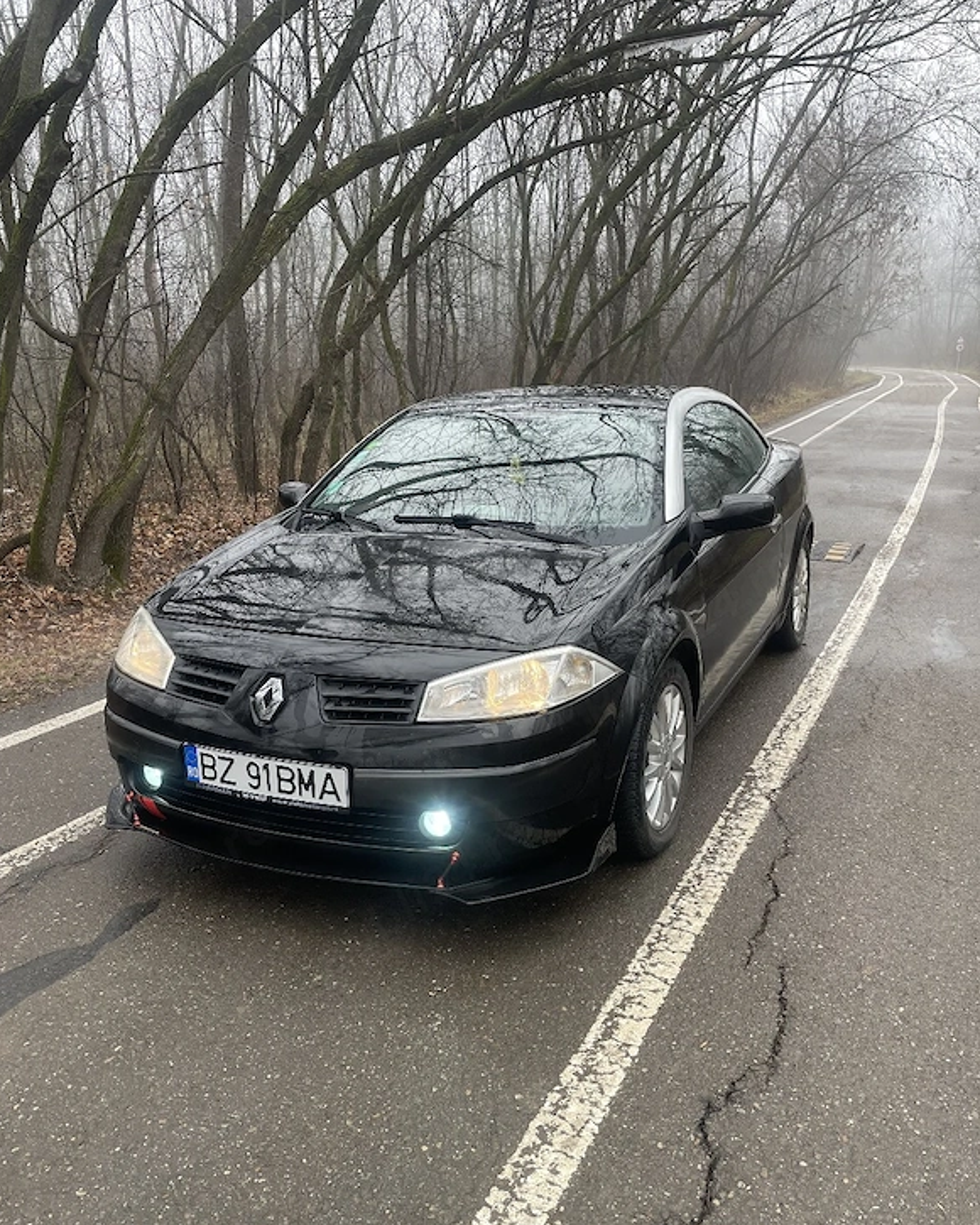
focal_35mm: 28
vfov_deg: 62.1
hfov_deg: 51.5
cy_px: 672
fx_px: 1015
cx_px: 492
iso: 32
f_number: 1.6
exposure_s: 1/370
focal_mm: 4.2
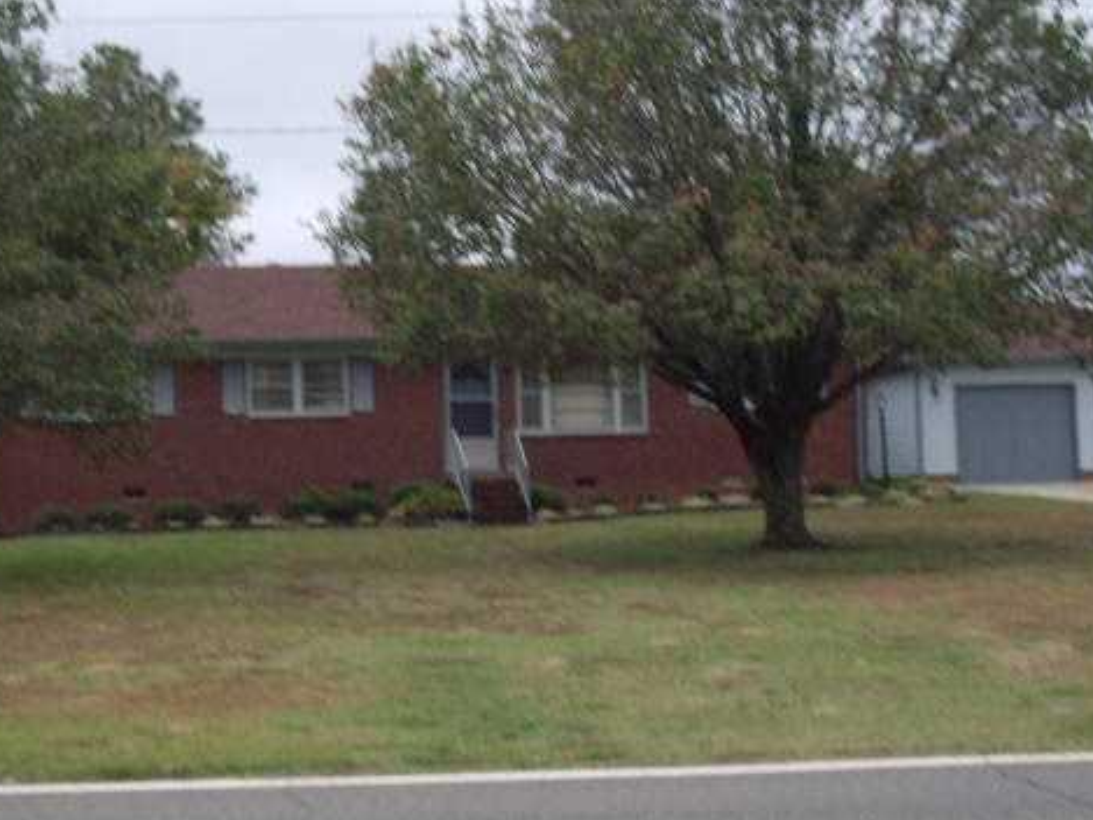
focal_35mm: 75
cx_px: 450
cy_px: 363
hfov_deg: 25.9
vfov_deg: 19.6
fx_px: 2369
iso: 100
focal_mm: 9
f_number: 5.2
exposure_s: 1/250
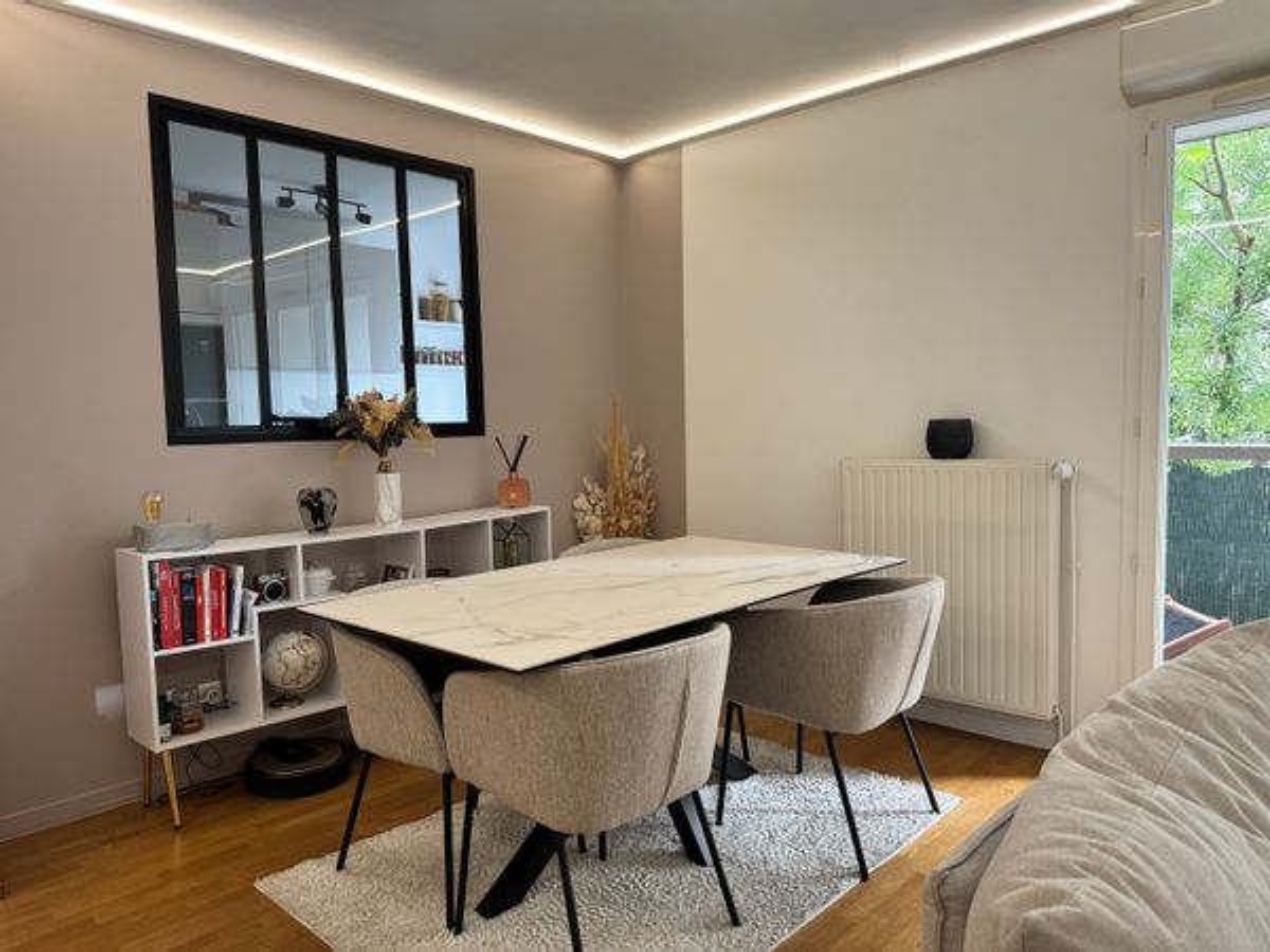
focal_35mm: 24
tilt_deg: -3.9
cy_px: 476
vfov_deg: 56.8
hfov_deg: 71.6
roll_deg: +1.2
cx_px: 635
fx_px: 881
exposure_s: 1/100
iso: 200
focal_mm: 6.76
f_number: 1.78
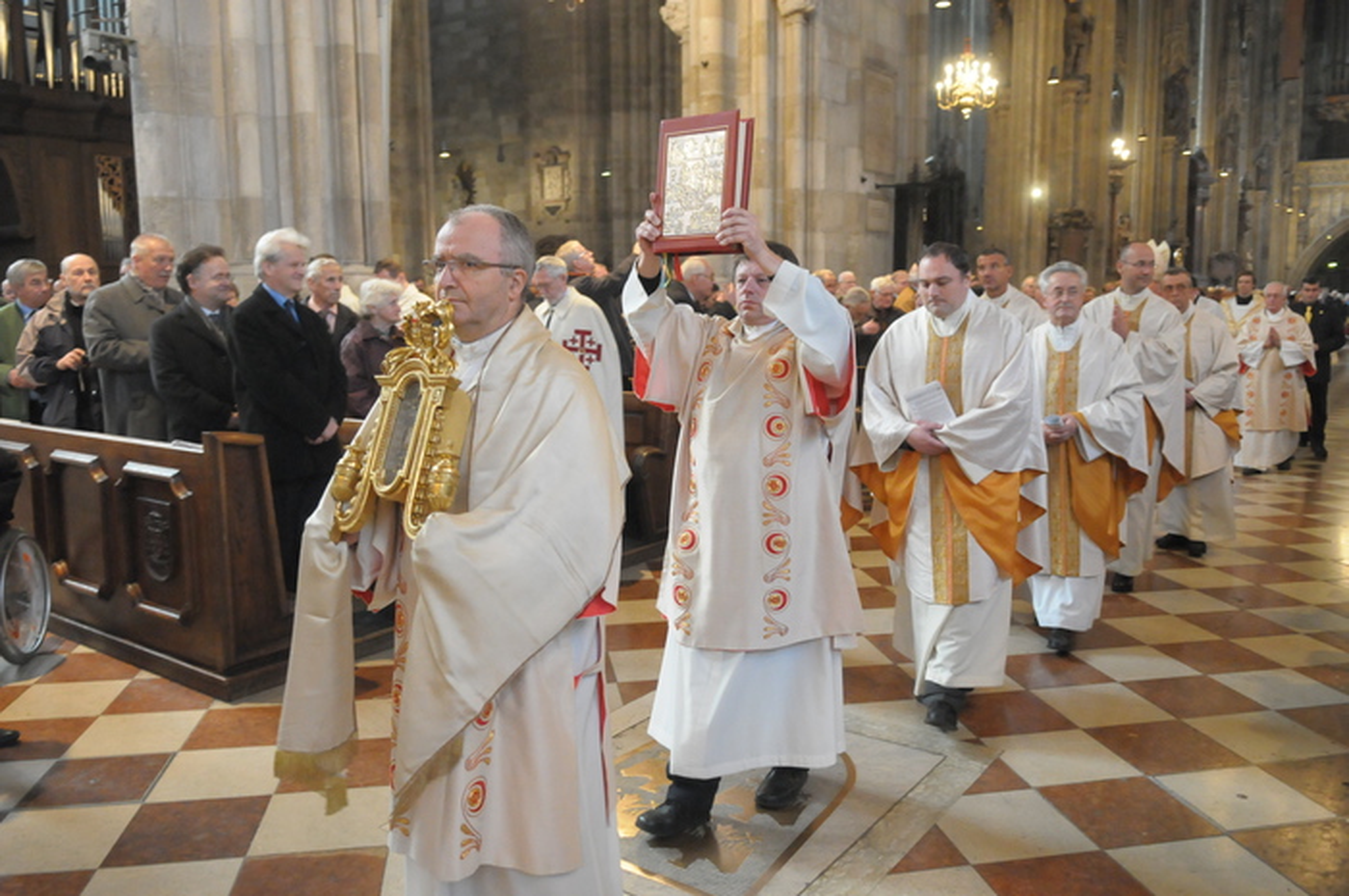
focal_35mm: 27
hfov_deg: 67.4
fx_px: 1011
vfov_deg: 47.8
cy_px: 448
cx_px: 674
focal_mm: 18
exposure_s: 1/60
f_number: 2.8
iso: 3200
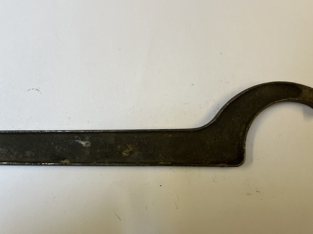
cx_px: 145
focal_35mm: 37
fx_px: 335
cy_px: 136
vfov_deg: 38.6
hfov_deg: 50.1
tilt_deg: -86.3
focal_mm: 5.7
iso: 40
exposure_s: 1/100
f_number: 1.5
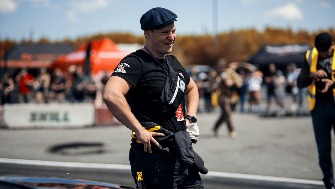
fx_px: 791
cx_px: 168
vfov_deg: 13.6
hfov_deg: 23.9
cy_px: 94
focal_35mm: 89
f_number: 1.8
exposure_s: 1/250
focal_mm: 85
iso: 100
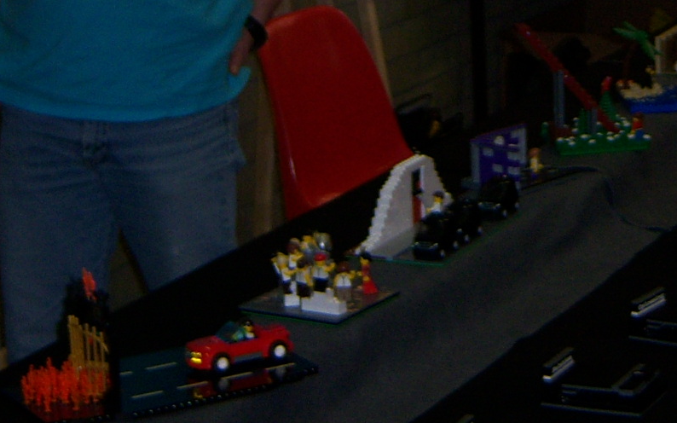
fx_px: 2269
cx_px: 558
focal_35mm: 123
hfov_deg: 16.8
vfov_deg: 10.3
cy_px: -239
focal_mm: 7.5
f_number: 2.8
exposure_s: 1/60
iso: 80
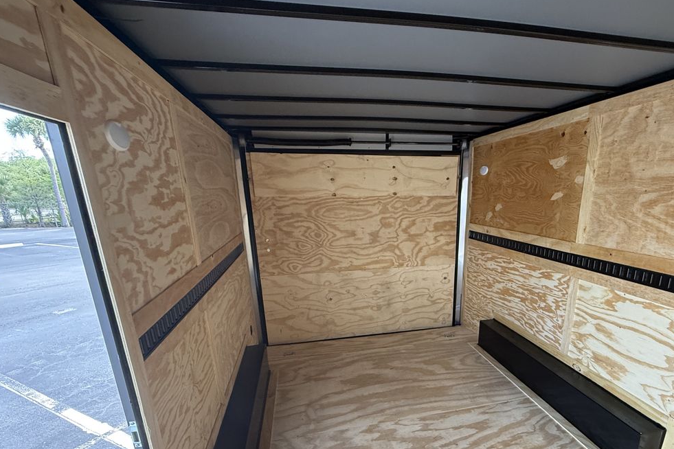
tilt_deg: -15.7
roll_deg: +1.1
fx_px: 356
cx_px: 389
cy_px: 299
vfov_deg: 63.0
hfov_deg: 86.3
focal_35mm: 19
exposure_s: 1/97
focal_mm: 2.22
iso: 320
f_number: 2.2
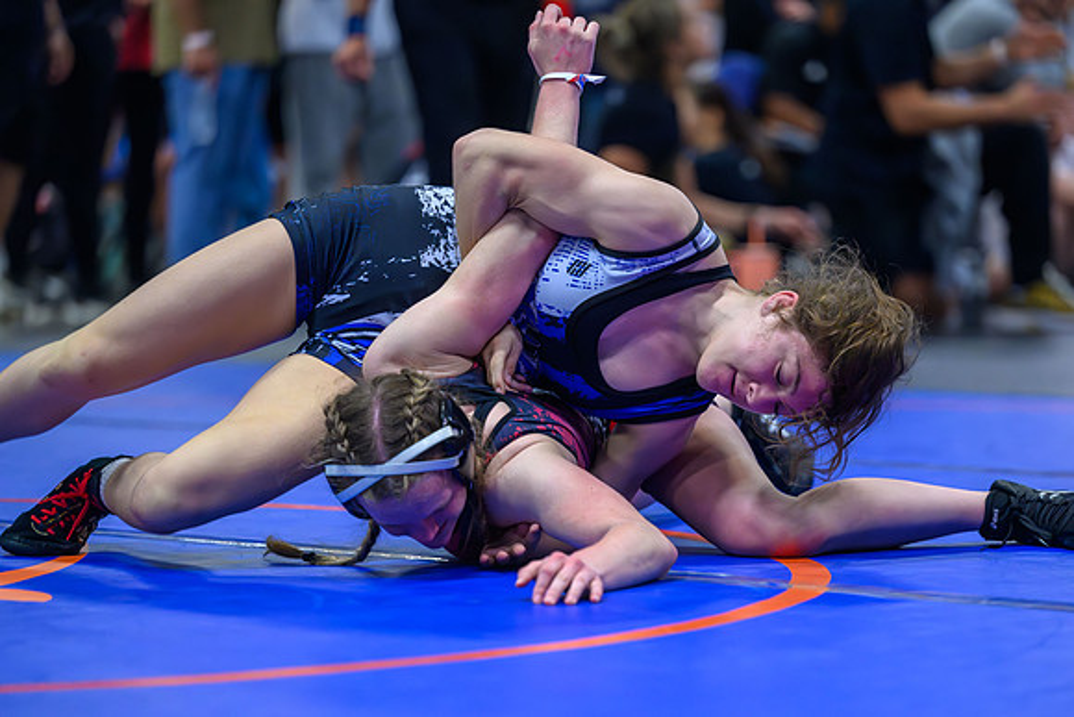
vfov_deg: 7.1
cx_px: 572
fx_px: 5755
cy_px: 398
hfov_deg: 10.7
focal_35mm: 193
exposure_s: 1/640
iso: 9000
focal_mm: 170
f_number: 2.8
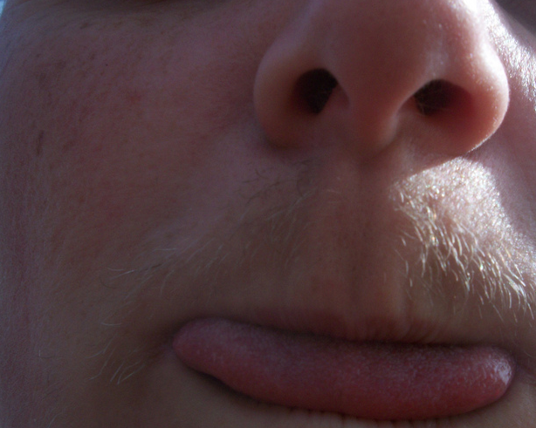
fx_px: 904
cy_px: 220
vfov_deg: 26.7
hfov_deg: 32.9
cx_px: 316
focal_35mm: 57
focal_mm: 6.3
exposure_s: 1/320
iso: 80
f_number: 5.6
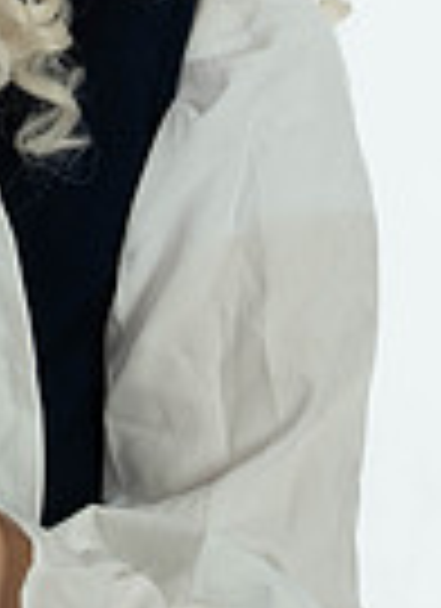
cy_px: -144
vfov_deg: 6.0
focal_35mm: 334
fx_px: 5795
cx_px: -519
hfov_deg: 4.3
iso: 100
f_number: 9
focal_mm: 67
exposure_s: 1/125
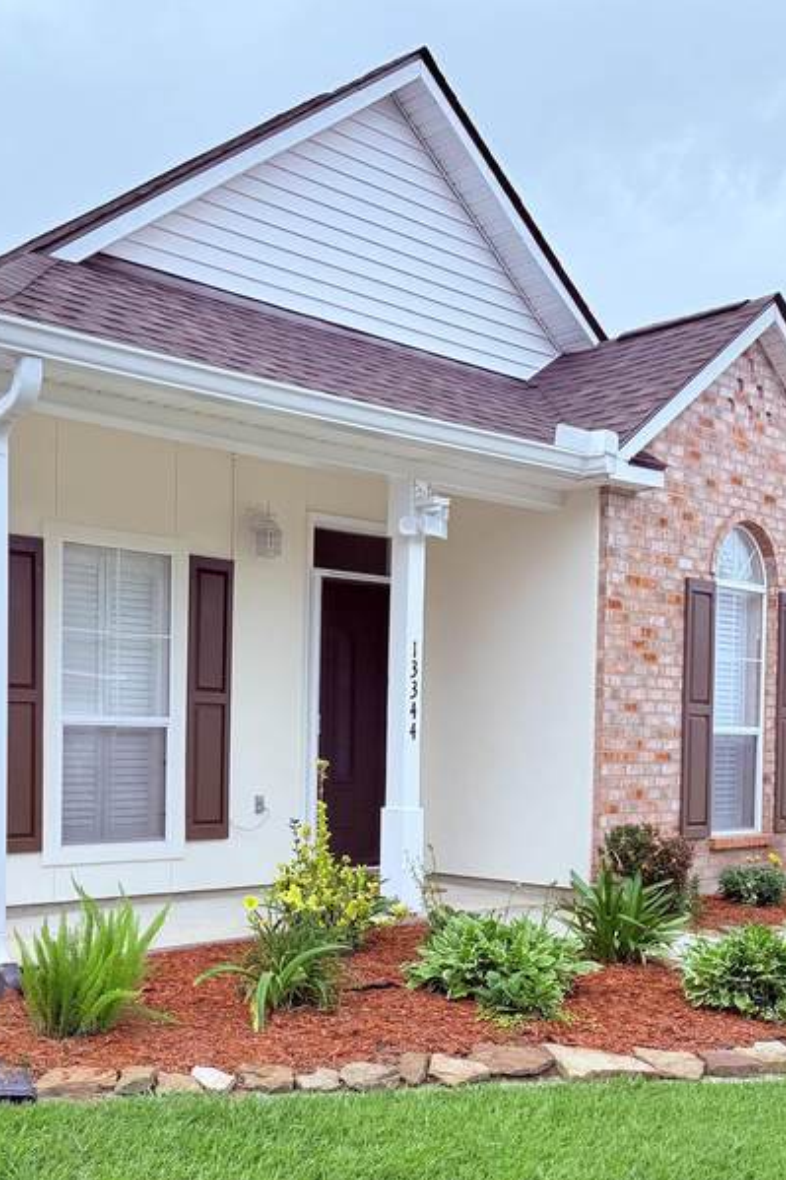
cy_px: 768
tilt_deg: -0.7
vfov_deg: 47.8
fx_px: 1311
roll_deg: -1.2
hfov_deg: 32.6
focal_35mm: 40
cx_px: 179
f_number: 1.78
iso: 80
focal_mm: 6.76
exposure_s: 1/3759
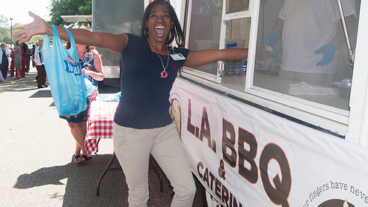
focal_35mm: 37
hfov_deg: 54.0
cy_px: 69
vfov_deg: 31.8
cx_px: 190
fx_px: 361
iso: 200
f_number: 10
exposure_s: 1/200
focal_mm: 20
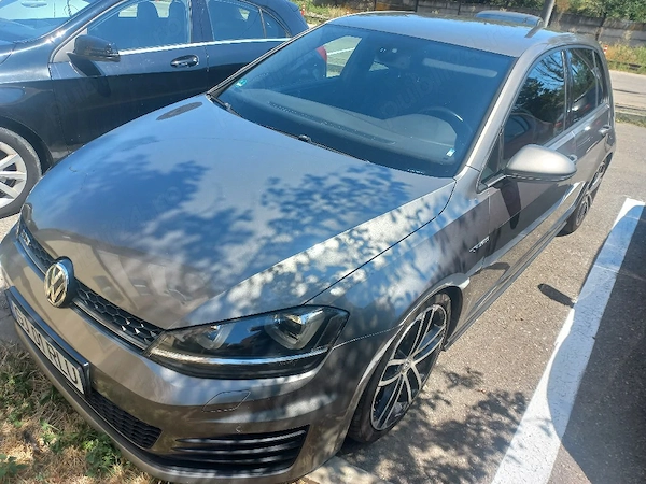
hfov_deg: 69.4
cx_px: 323
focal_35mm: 25
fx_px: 467
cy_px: 242
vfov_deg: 54.9
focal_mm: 4.6
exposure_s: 1/312
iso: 25
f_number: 1.8
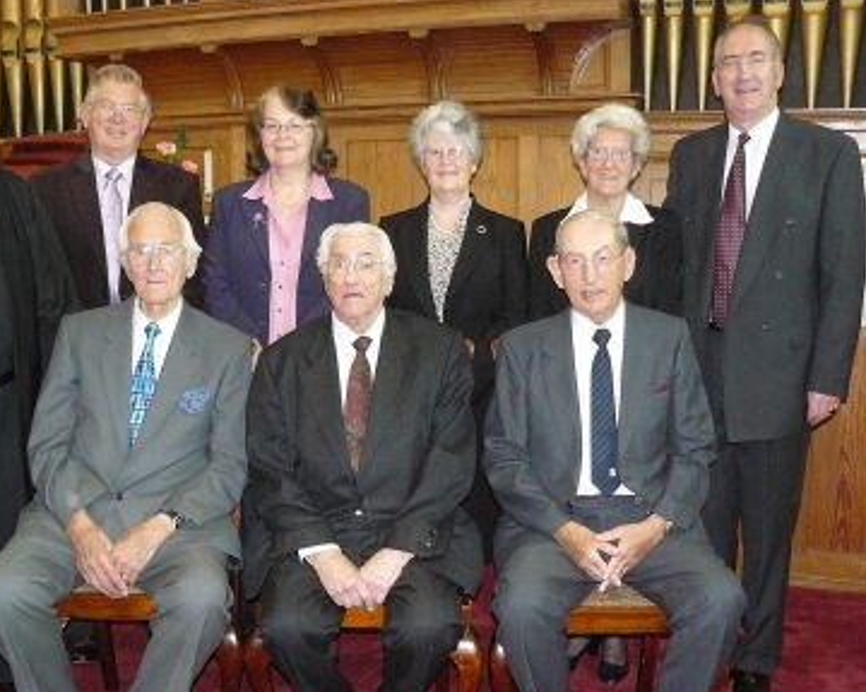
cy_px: 396
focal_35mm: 44
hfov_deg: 41.9
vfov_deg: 34.1
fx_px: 1128
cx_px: 361
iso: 400
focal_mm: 6
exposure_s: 1/30
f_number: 2.8
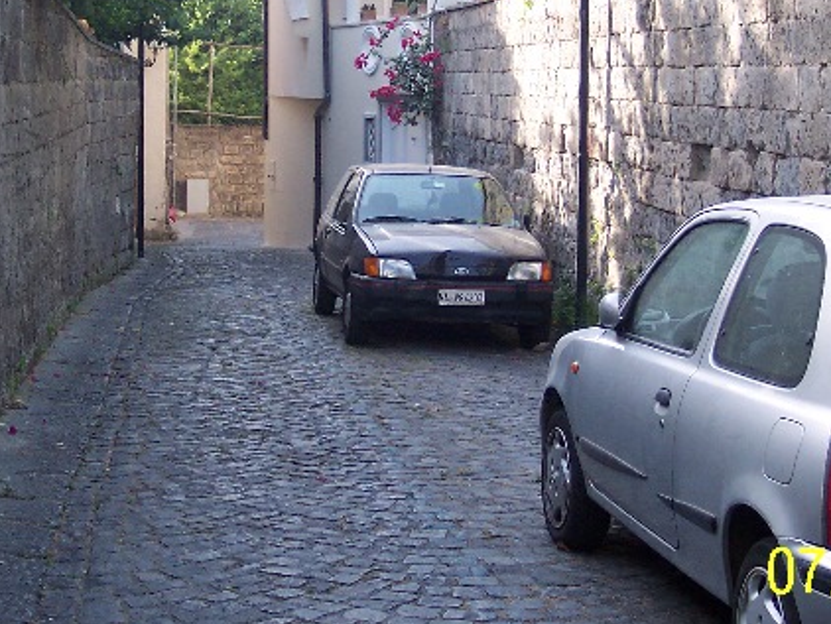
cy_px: 128
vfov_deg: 20.2
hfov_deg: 27.0
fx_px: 1729
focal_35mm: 72
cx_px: 362
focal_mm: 8
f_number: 2.8
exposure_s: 1/250
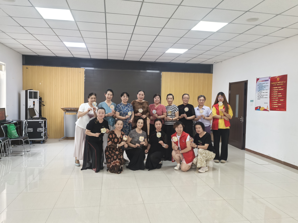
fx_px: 232
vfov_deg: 51.4
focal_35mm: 27
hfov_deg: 65.3
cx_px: 149
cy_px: 112
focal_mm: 5.75
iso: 160
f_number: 4
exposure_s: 1/50
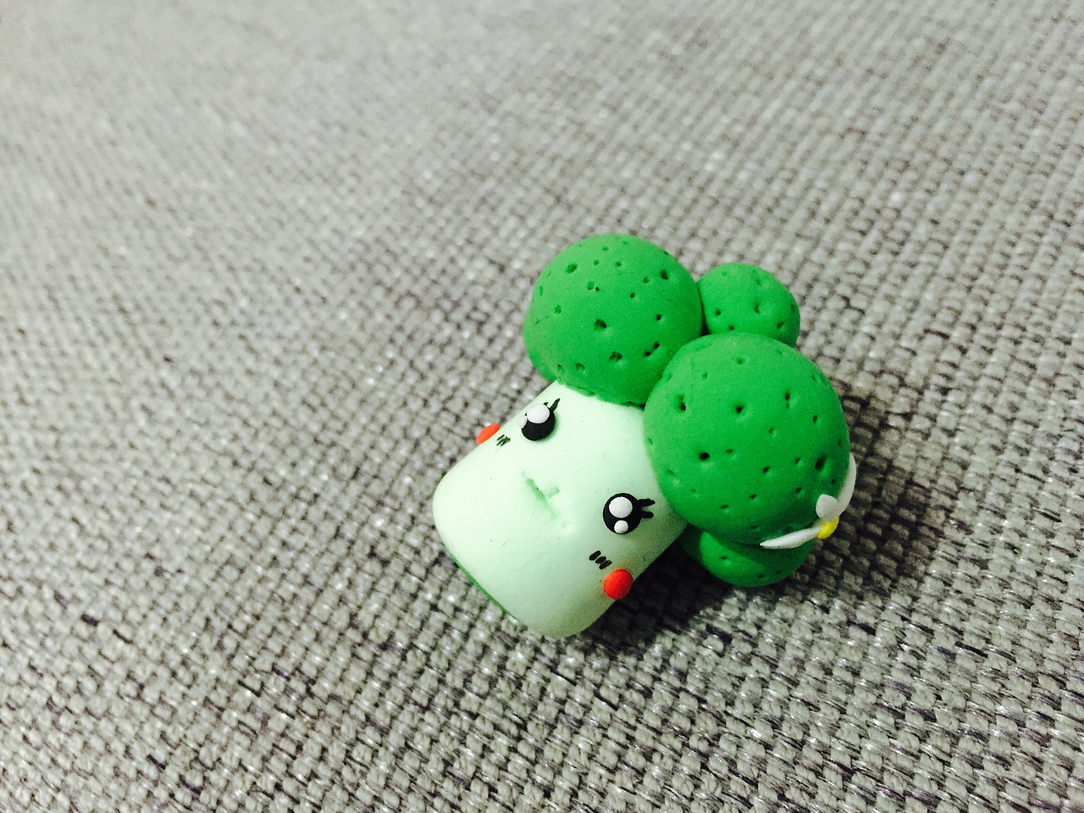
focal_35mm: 29
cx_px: 542
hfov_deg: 61.7
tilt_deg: -52.1
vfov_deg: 48.2
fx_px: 908
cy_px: 406
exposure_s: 1/15
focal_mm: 4.15
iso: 640
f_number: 2.2
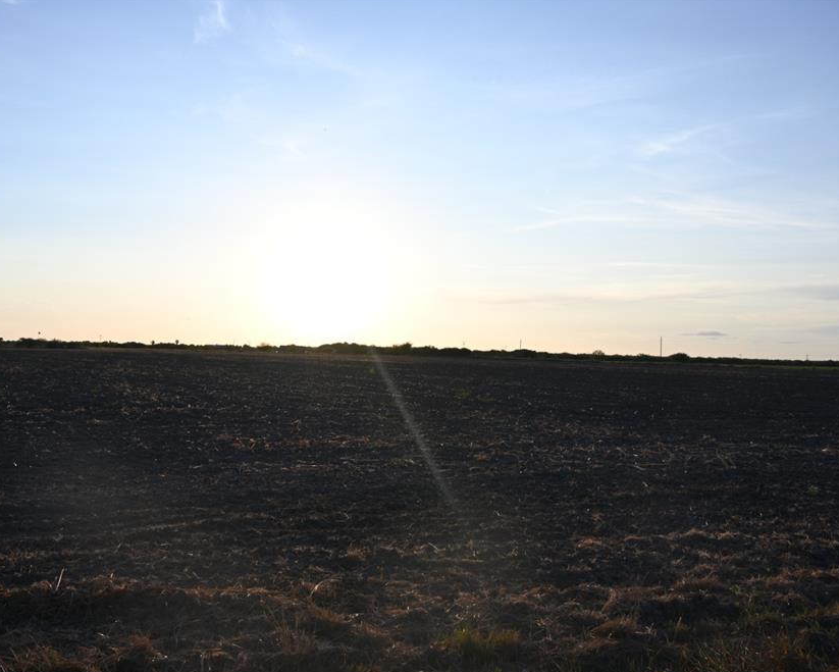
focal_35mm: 28
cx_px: 364
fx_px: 696
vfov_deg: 51.6
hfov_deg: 62.0
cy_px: 342
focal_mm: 24
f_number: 6.3
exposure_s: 1/320
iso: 100
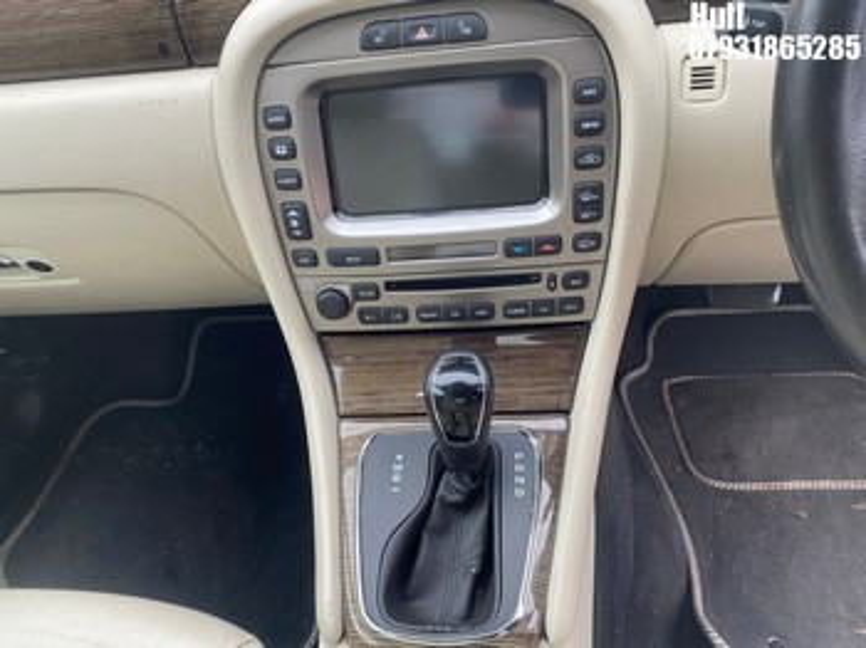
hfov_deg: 67.3
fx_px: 650
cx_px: 433
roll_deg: +9.9
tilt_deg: -37.7
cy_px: 324
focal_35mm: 26
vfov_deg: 53.0
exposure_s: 1/122
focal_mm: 4.25
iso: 80
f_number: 1.8
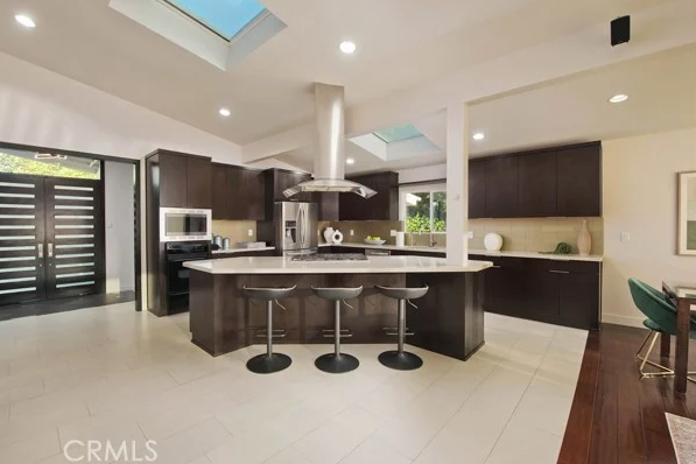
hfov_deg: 100.3
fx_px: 290
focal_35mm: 15
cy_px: 219
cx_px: 325
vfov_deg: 77.3
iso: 400
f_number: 5.6
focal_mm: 14
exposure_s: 1/200
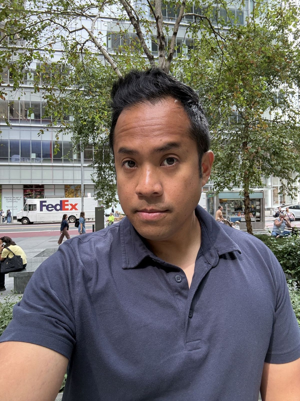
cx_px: 150
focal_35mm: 23
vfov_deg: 73.9
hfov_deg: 58.9
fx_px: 266
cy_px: 200
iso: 50
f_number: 1.9
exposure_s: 1/121
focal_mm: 2.69
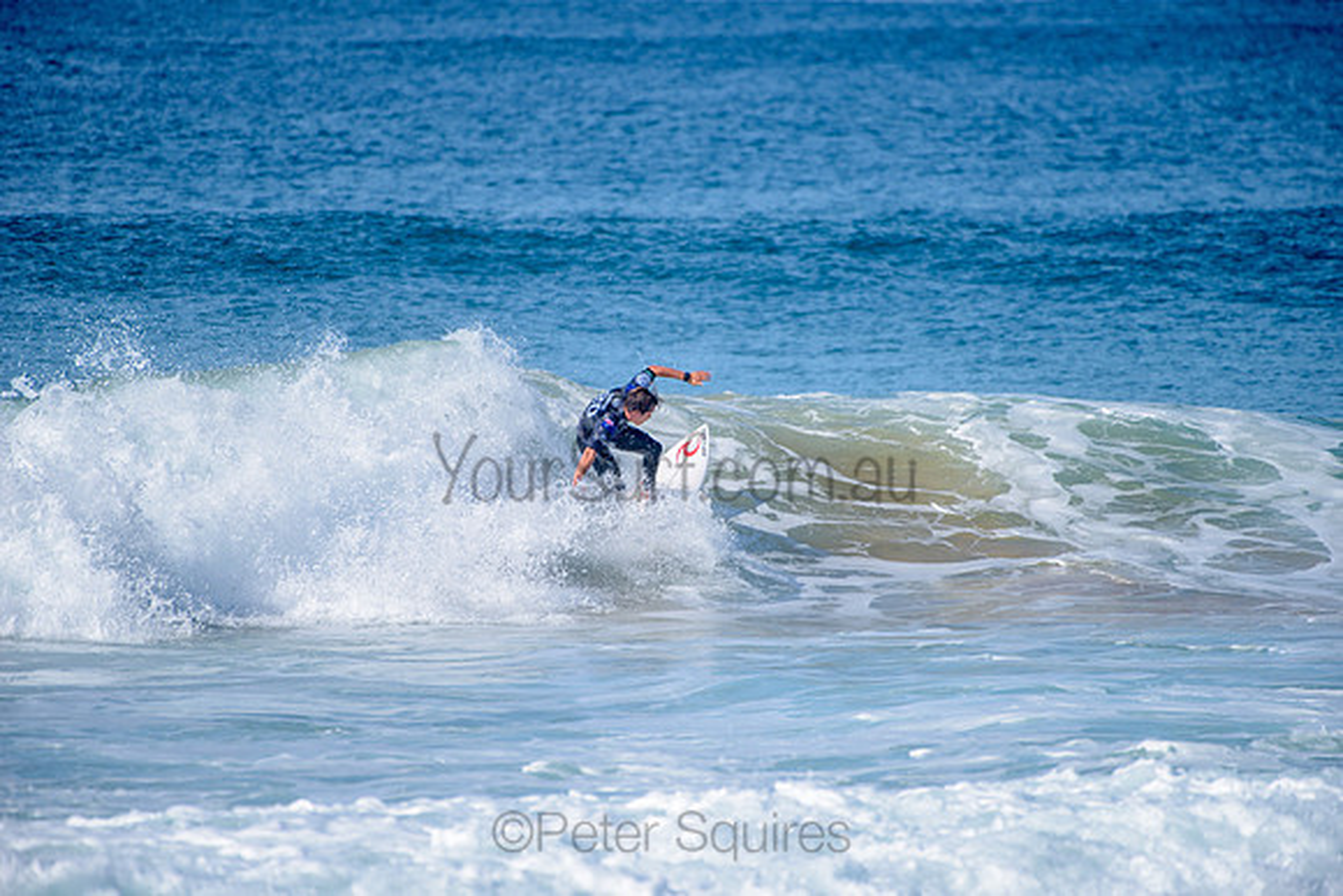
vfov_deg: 2.8
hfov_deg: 4.1
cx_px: 672
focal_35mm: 500
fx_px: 18656
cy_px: 448
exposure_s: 1/2000
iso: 160
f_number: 5.6
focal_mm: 500
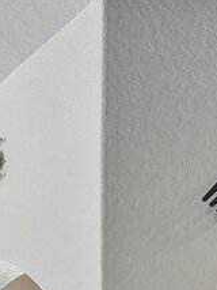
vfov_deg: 9.6
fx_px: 1528
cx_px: 815
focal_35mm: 183
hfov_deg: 6.7
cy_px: 690
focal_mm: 25
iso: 3200
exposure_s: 1/25
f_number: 8
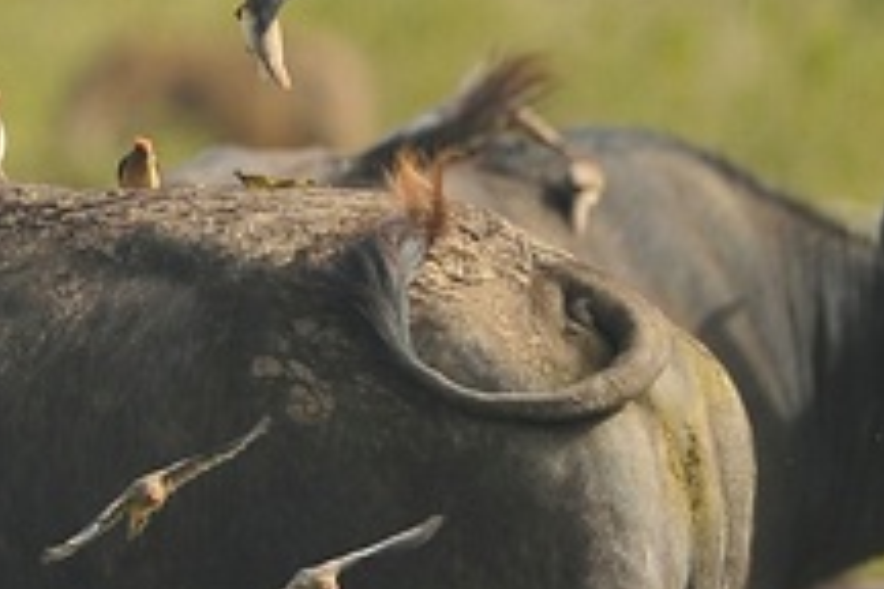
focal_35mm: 2317
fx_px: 56891
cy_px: 143
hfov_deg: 0.9
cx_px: -589
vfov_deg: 0.6
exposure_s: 1/1000
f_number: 4
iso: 250
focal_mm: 500
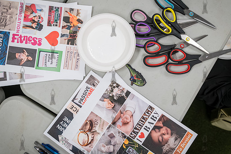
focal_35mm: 49
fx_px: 314
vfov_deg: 27.5
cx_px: 114
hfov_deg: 40.3
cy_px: 63
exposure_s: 1/500
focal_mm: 37
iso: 4000
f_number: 4
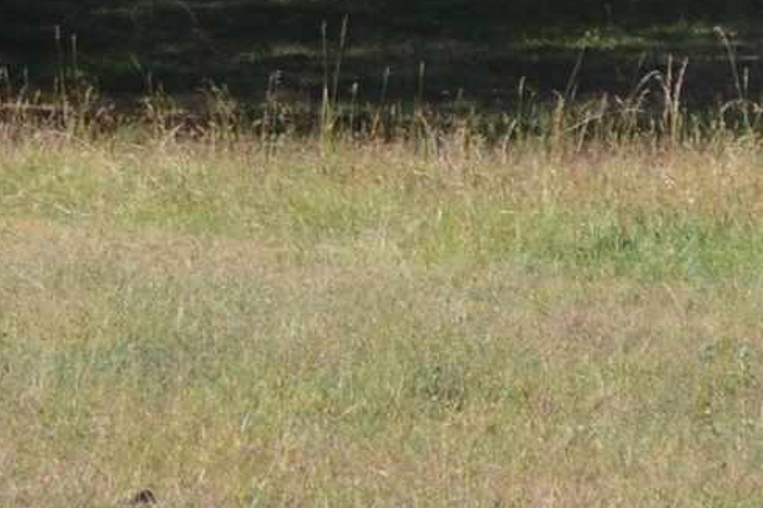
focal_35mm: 301
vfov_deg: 4.5
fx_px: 6375
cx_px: 912
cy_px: -464
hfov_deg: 6.8
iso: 100
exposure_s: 1/160
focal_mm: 32
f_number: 6.3
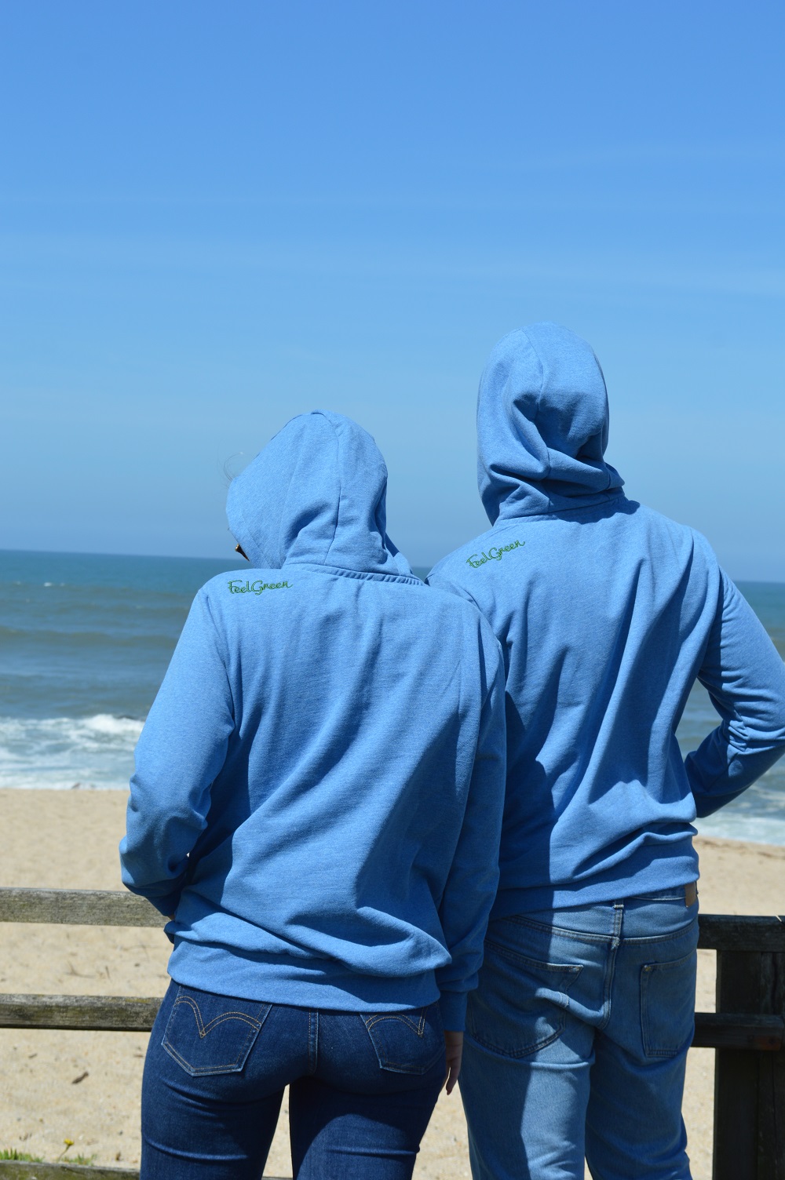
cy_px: 590
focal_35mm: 72
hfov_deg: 18.9
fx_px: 2359
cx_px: 392
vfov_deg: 28.1
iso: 100
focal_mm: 48
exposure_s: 1/250
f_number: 8
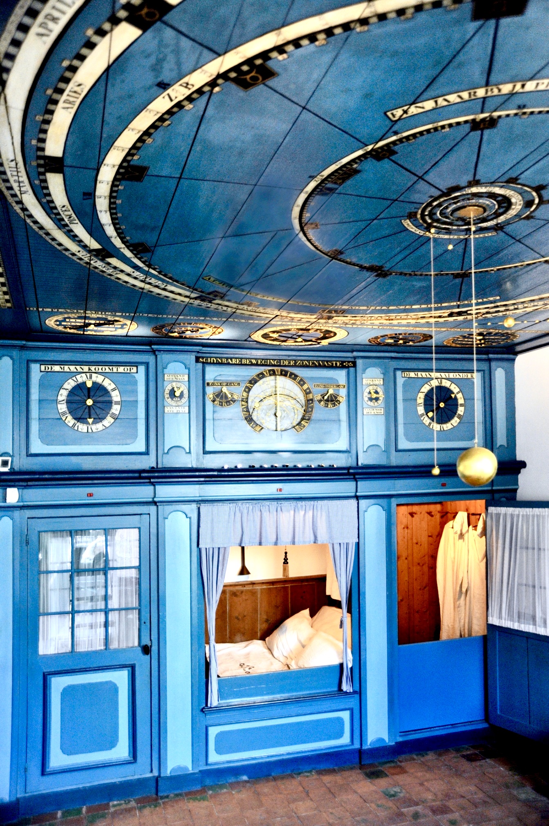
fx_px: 733
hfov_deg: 41.1
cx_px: 274
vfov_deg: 58.8
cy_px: 413
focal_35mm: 32
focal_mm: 32
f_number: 3.8
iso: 1600
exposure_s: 1/60
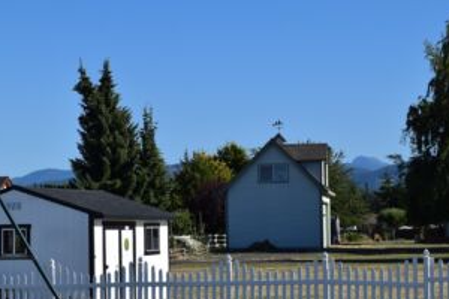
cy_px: 125
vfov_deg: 13.2
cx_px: 219
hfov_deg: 19.6
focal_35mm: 104
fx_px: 1297
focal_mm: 52
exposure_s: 1/500
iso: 200
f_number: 11
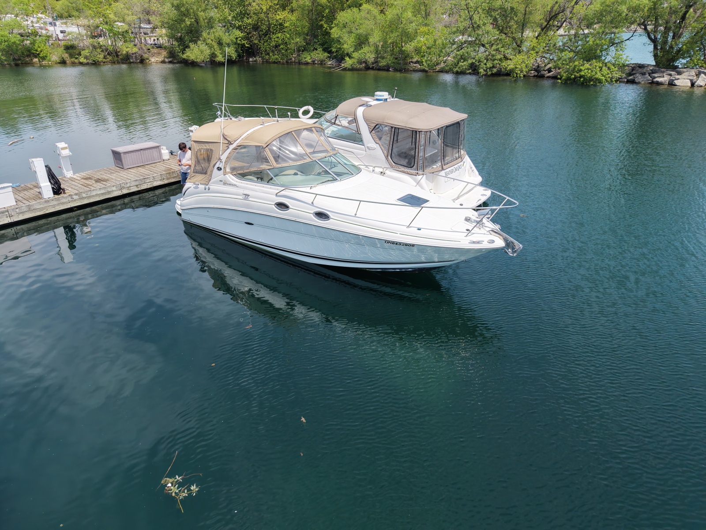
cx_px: 353
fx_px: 489
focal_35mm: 24
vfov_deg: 56.8
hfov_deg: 71.6
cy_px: 265
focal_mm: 8.67
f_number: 1.8
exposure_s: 1/5000
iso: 400
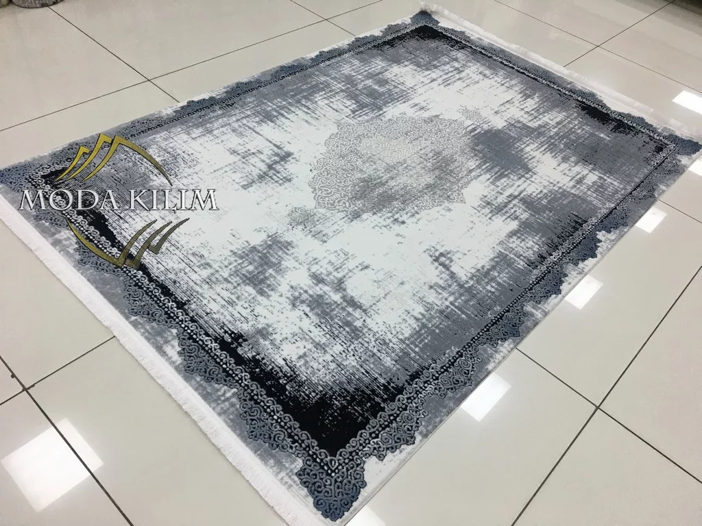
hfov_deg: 61.7
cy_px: 263
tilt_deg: -47.4
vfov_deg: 48.2
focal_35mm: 29
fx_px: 588
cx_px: 351
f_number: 2.2
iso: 50
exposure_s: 1/33
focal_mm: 4.15
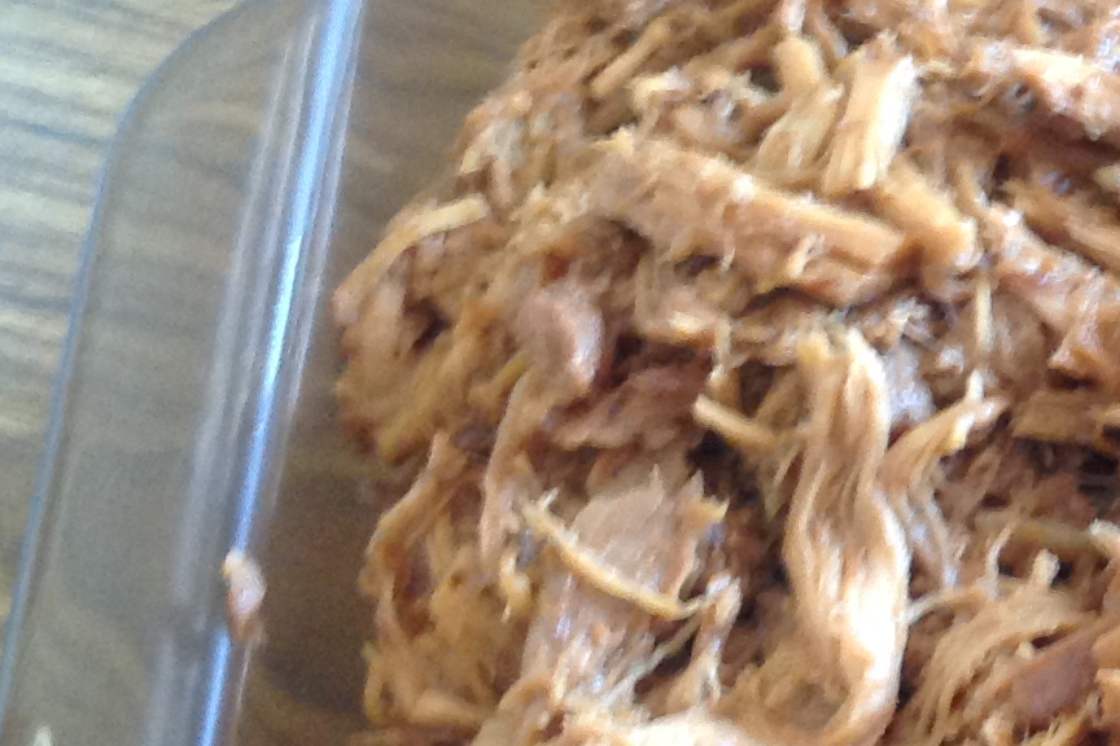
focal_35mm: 109
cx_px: 1556
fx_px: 3391
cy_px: 730
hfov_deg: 17.3
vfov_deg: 12.4
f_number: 2.4
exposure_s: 1/15
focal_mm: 4.28
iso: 200
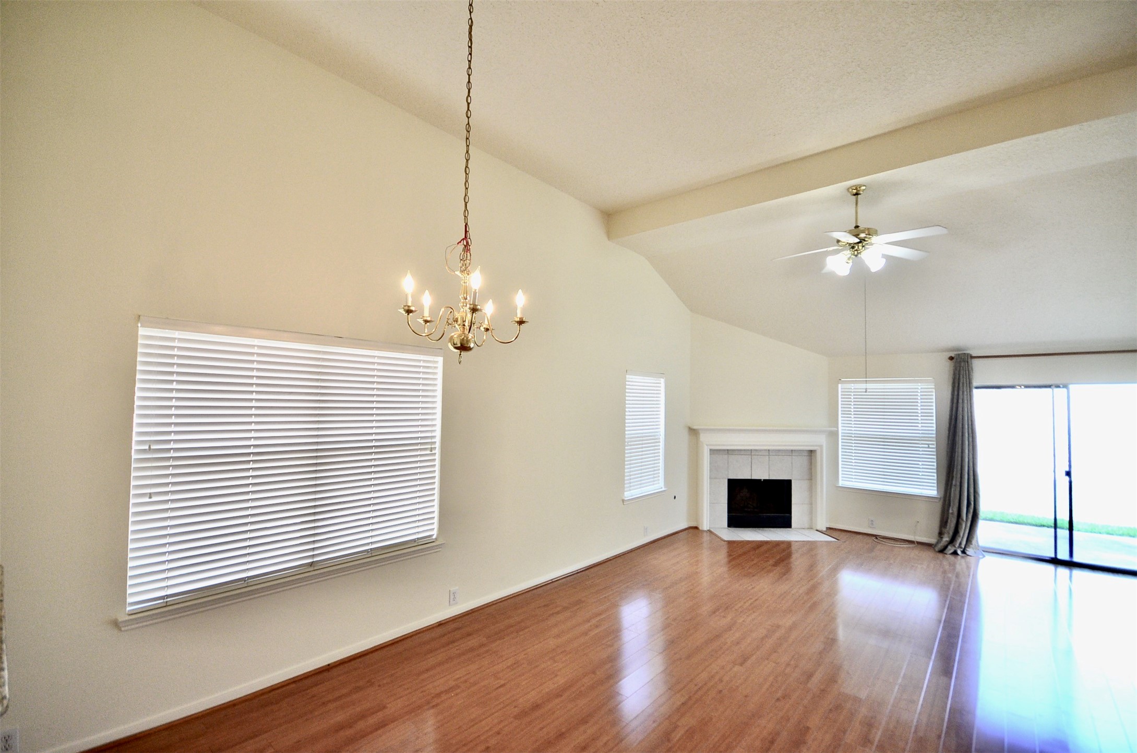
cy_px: 376
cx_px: 568
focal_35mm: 15
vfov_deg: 77.1
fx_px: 473
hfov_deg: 100.5
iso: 1250
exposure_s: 1/125
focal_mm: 10
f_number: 5
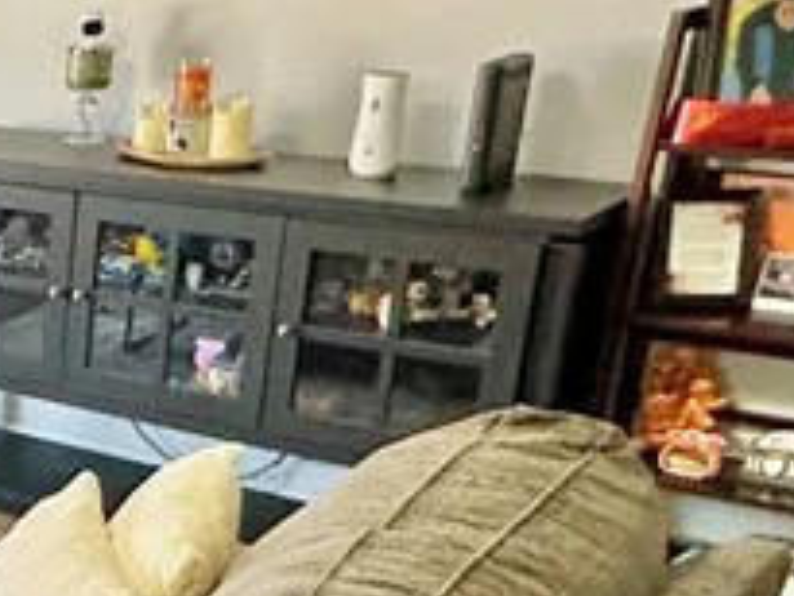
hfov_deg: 22.0
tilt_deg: -21.5
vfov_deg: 20.7
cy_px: 522
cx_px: -457
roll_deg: +3.6
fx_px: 1607
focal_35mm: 70
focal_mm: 2.22
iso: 320
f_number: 2.2
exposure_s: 1/120
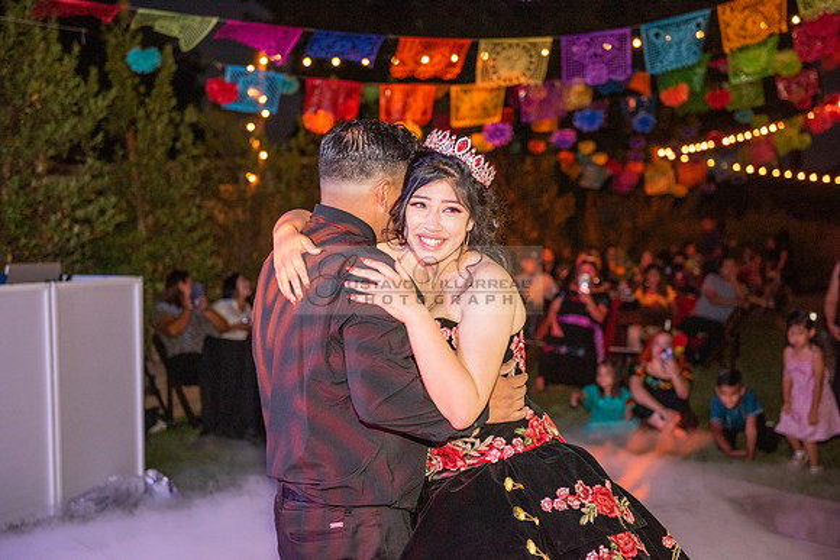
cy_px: 280
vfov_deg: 24.2
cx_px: 420
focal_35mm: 56
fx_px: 1307
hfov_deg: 35.6
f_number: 3.5
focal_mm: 56
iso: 1600
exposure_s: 1/200
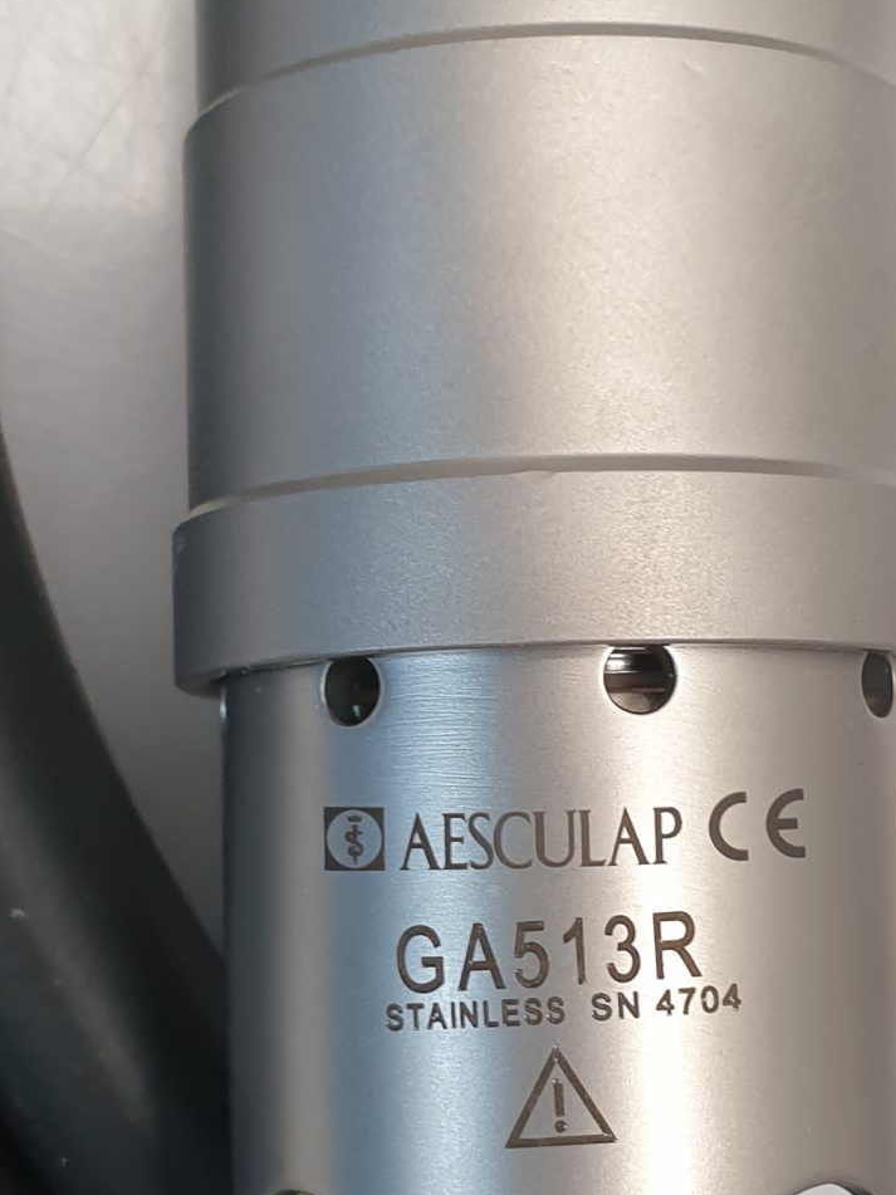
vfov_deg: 27.7
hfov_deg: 21.0
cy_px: 725
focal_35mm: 70
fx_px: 2416
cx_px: 522
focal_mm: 4.3
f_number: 2.4
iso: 80
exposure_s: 1/50
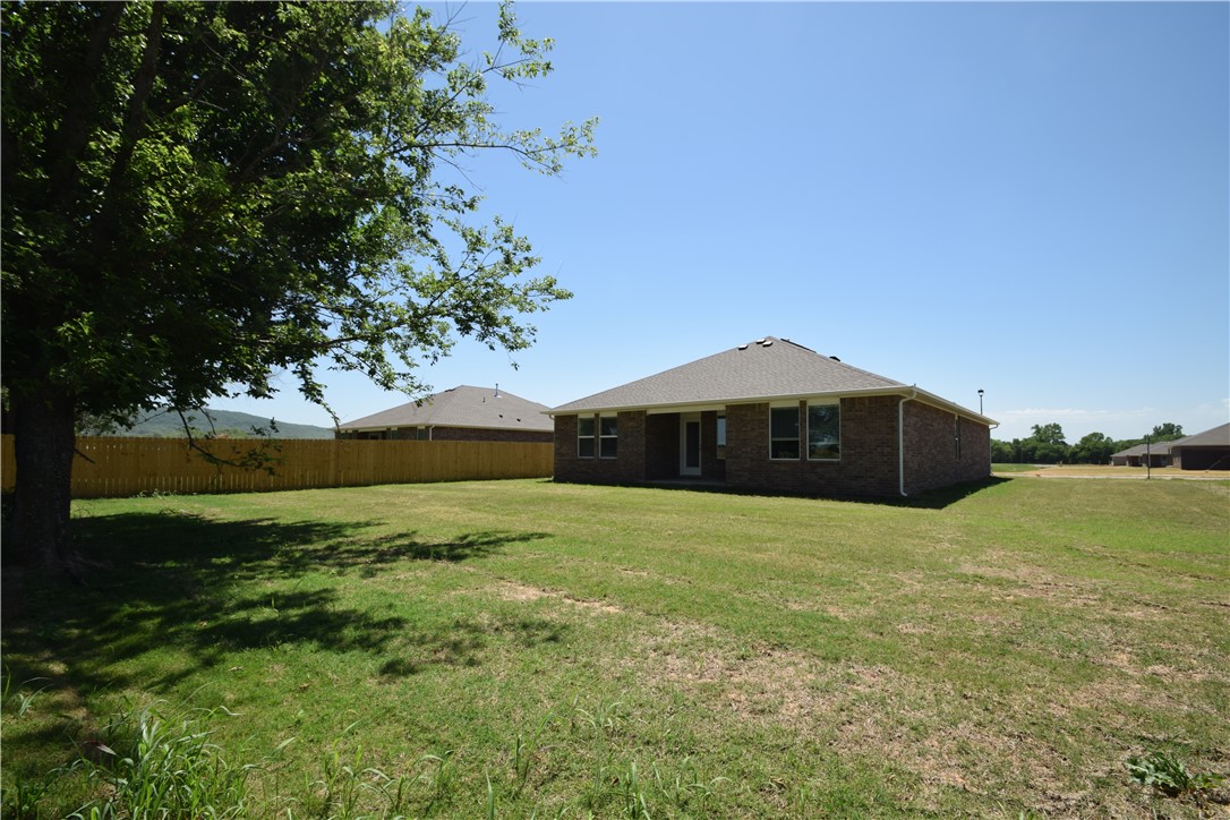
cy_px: 410
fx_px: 512
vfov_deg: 77.3
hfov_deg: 100.4
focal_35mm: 15
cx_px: 615
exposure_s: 1/200
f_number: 8
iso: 100
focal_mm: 10
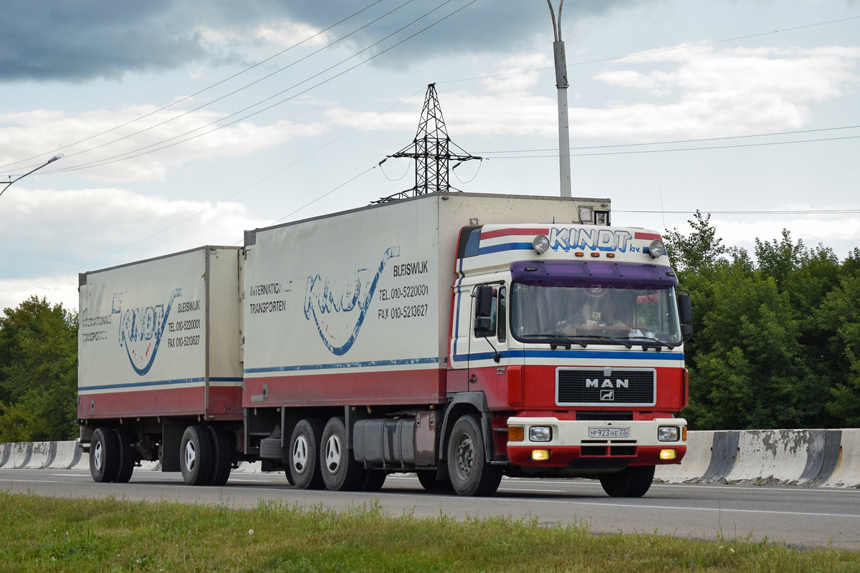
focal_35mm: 72
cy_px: 286
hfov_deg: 28.1
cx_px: 430
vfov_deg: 18.9
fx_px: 1720
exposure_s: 1/1000
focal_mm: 48
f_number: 6.3
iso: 400
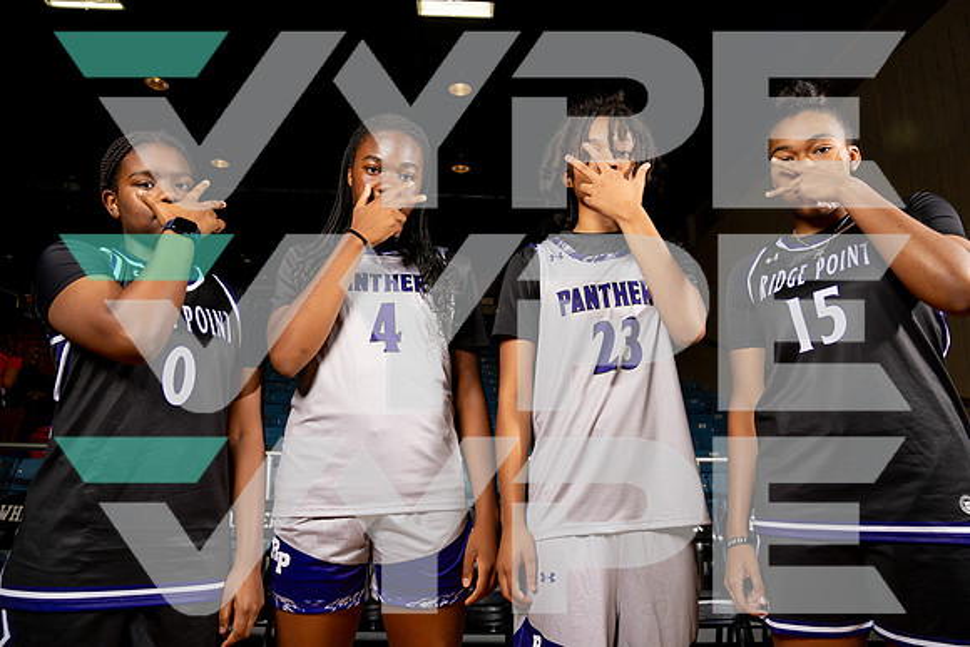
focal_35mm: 24
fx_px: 647
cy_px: 324
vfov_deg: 53.2
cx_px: 485
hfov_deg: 73.7
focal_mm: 24
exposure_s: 1/125
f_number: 7.1
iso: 250
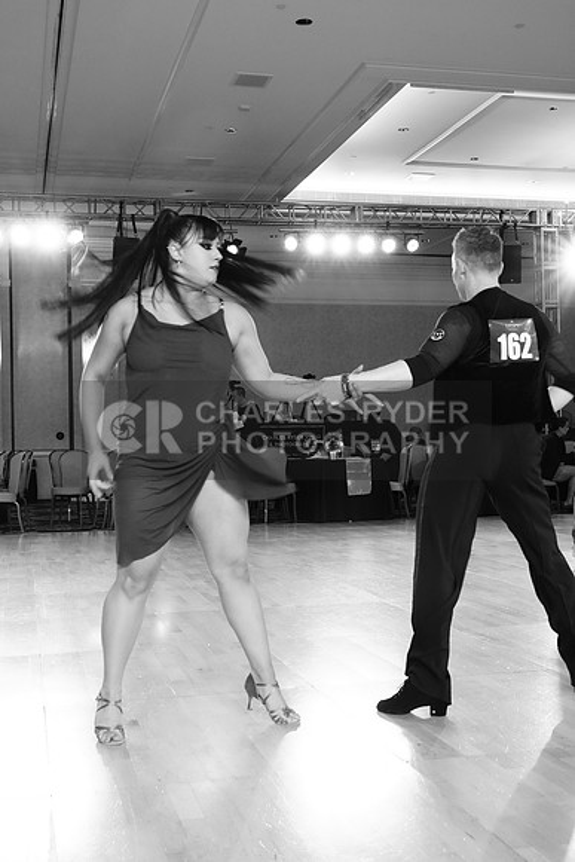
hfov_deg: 32.6
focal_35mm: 41
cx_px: 288
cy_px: 431
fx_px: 982
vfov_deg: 47.4
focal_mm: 41
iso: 5000
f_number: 13
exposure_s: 1/60
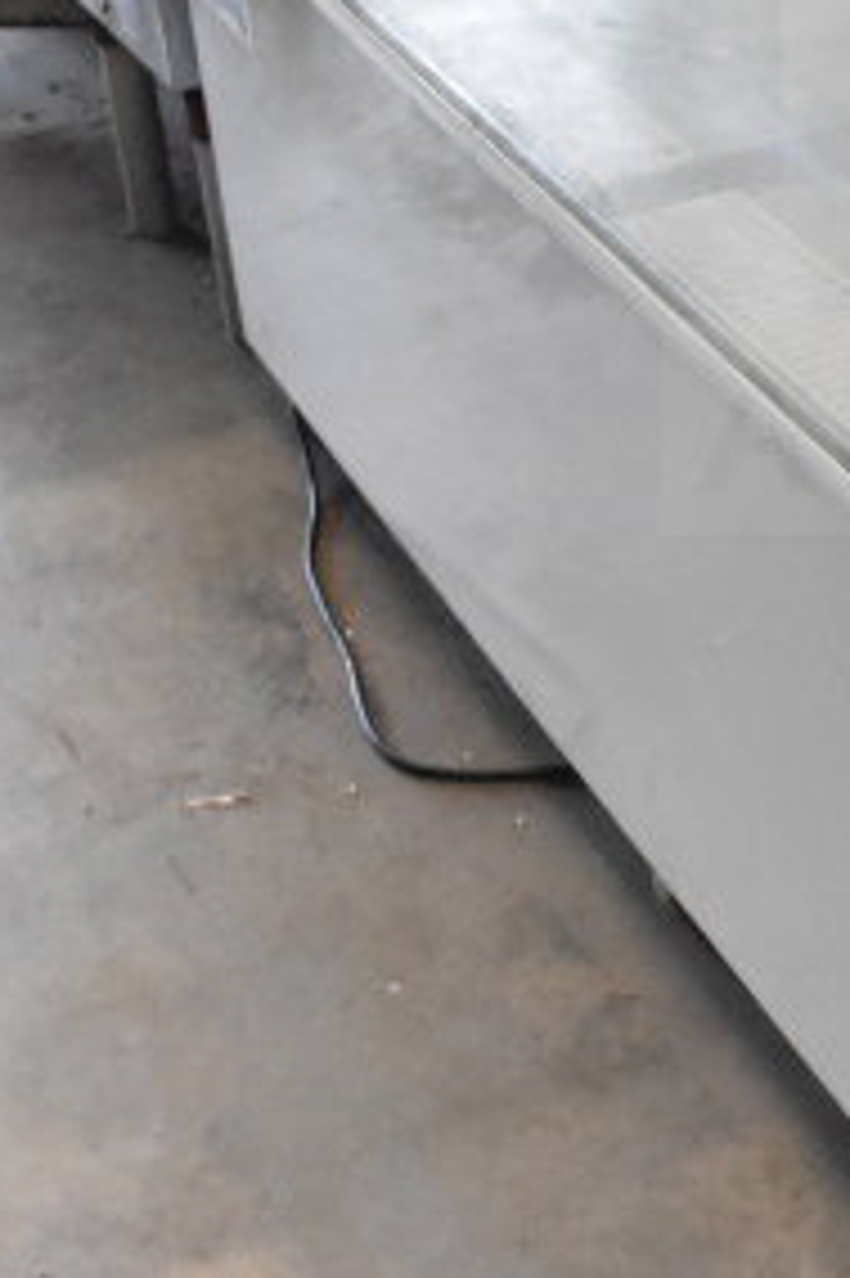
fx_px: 3085
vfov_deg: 22.9
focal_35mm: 87
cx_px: 1165
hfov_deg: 14.9
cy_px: 178
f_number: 6.3
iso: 6400
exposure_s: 1/160
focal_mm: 18
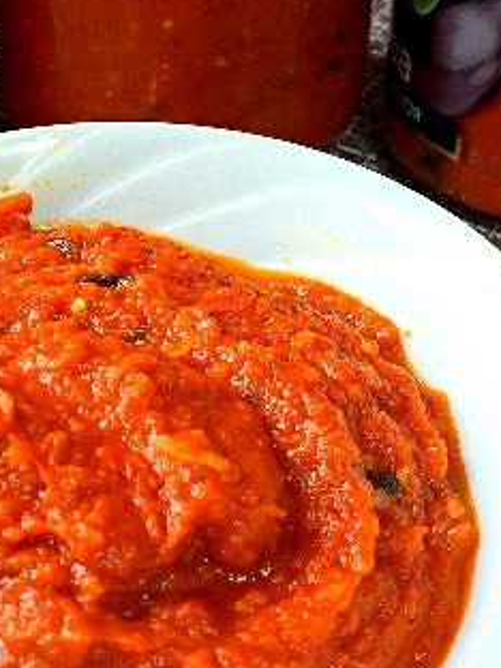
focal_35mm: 71
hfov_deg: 20.4
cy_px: 221
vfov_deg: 27.2
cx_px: 76
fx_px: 1370
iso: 125
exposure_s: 1/50
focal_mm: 5.23
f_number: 1.8
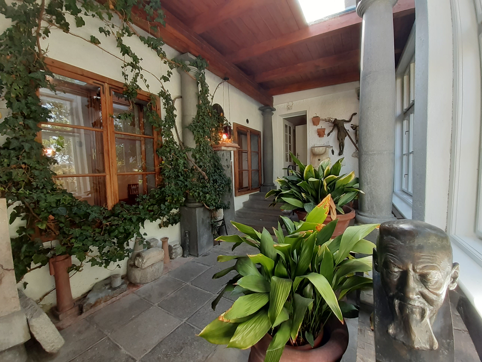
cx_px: 241
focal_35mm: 13
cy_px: 181
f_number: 2.2
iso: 50
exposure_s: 1/40
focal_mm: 1.13
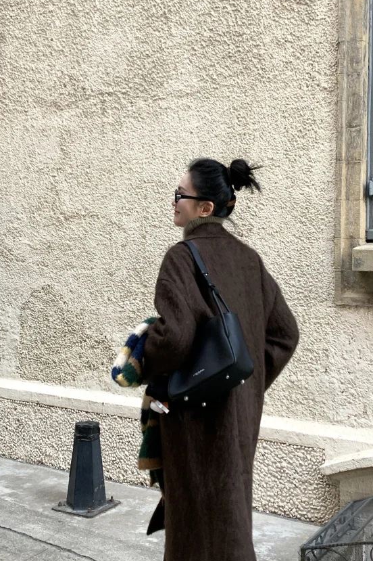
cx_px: 176
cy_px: 240
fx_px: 731
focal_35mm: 47
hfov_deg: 28.6
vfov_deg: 41.8
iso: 80
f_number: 1.8
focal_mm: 4.25
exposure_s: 1/121
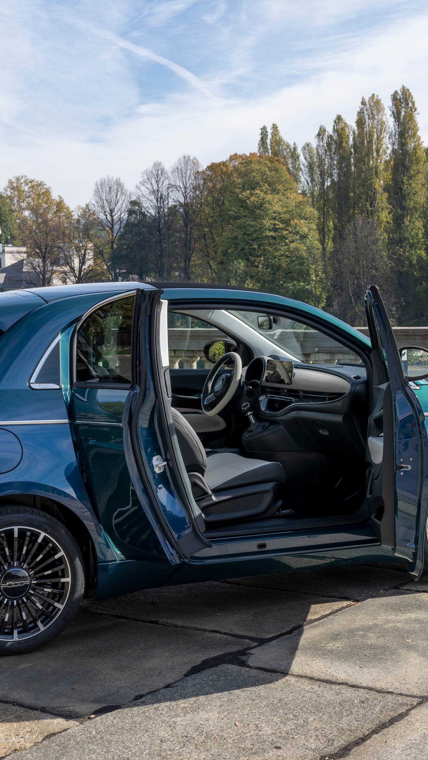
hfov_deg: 19.1
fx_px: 1271
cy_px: 379
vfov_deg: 33.3
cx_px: 253
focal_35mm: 63
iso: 100
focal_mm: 40
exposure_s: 1/80
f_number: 10
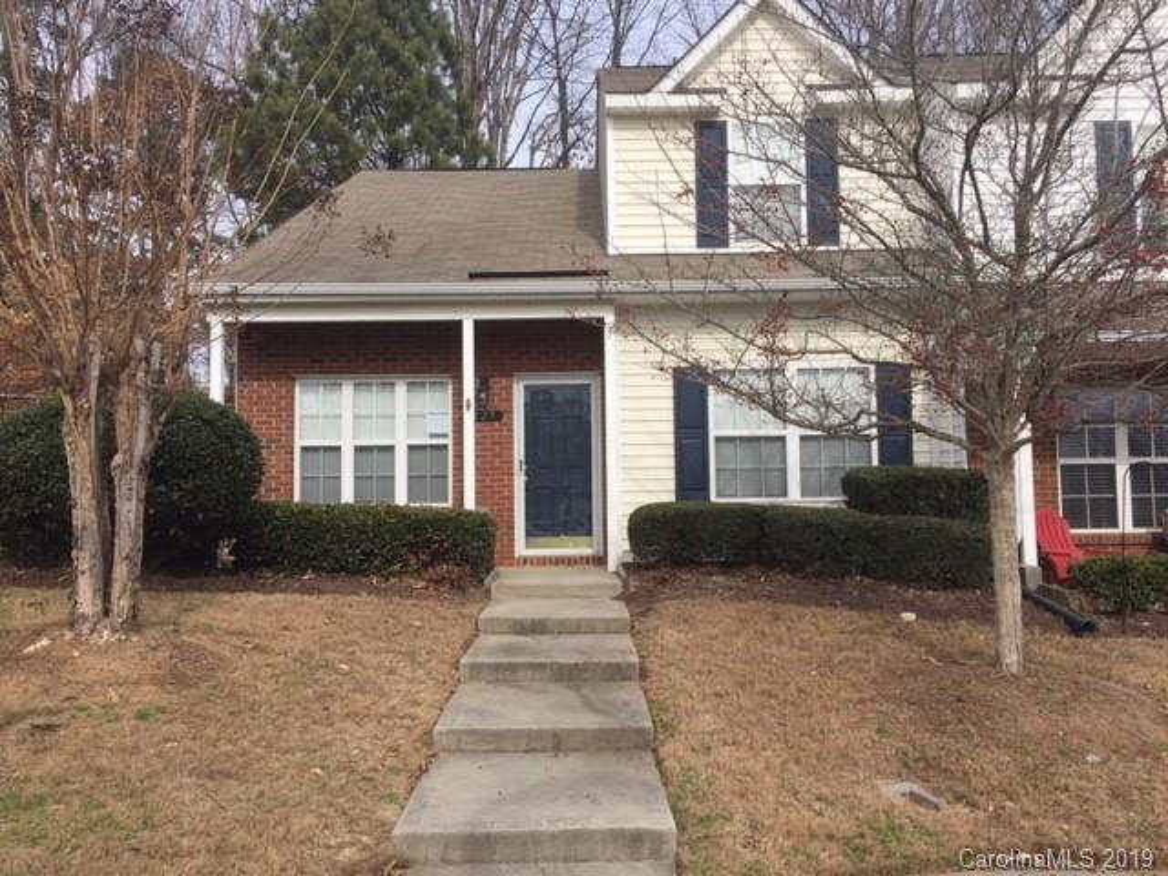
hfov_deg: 61.7
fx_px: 979
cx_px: 584
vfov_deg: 48.2
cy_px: 438
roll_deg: +0.0
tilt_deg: +2.2
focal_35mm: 29
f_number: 2.2
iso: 32
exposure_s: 1/1412
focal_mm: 4.15
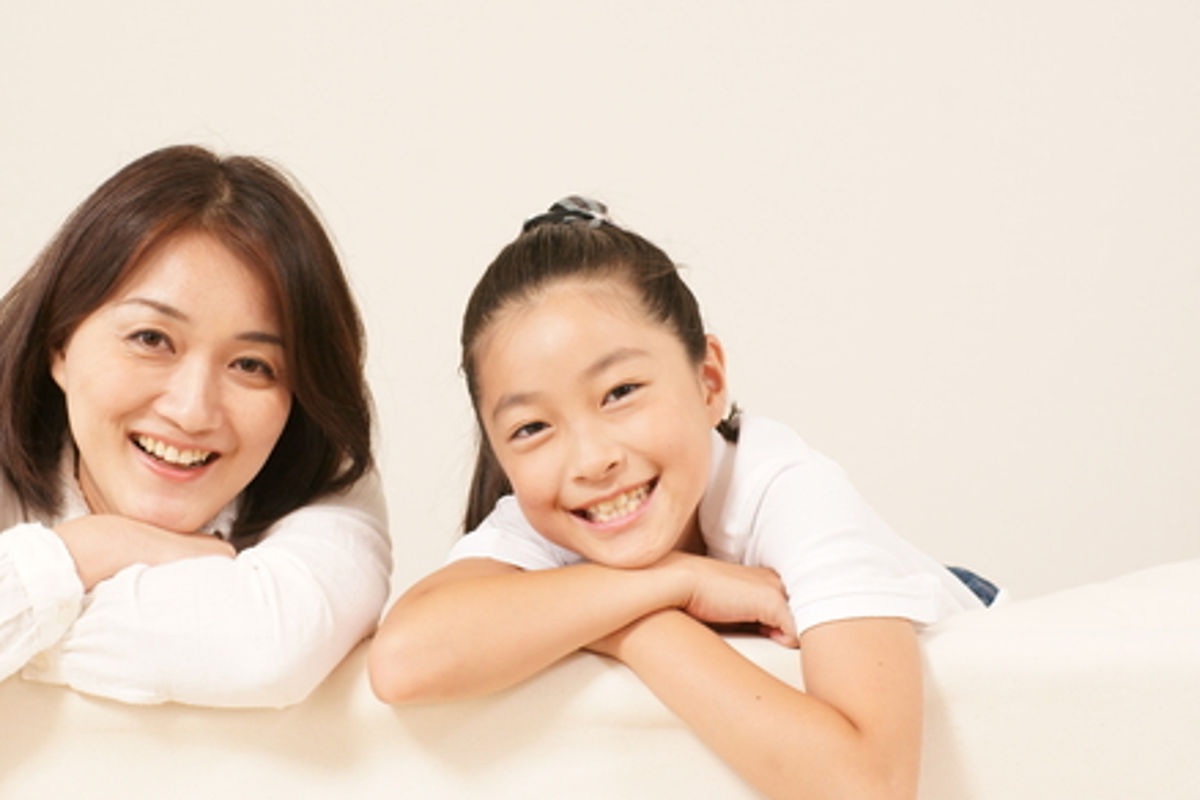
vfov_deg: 18.7
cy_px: 403
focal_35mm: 73
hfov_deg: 27.6
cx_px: 451
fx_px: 2433
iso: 200
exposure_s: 1/100
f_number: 7.1
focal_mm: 50
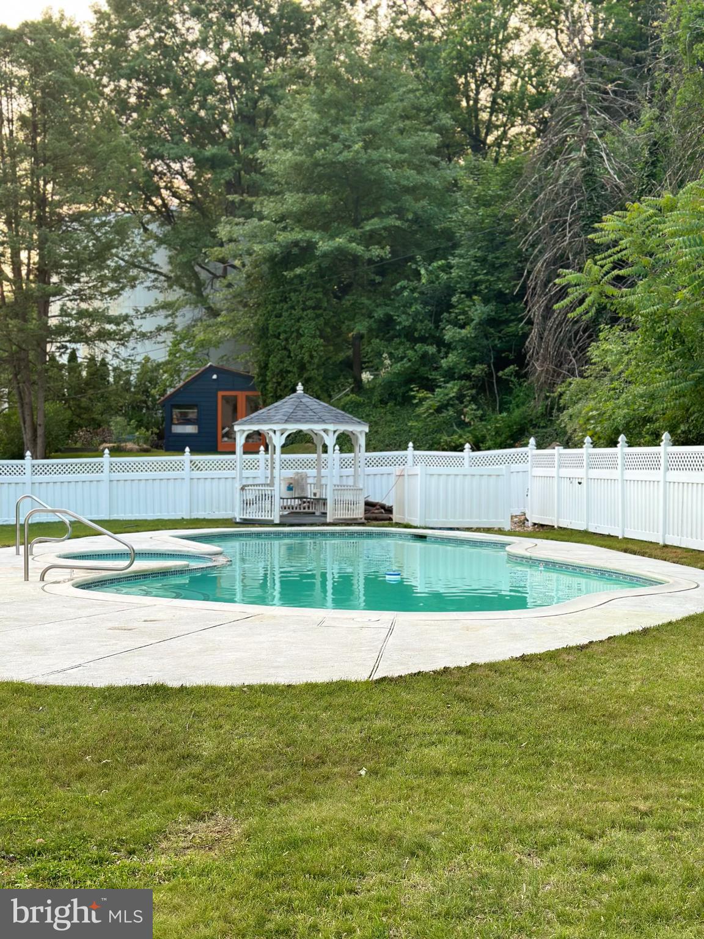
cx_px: 352
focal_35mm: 48
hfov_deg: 30.3
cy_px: 470
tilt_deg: -1.3
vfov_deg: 39.7
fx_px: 1302
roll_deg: +0.3
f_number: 1.78
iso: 100
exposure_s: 1/121
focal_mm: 6.86
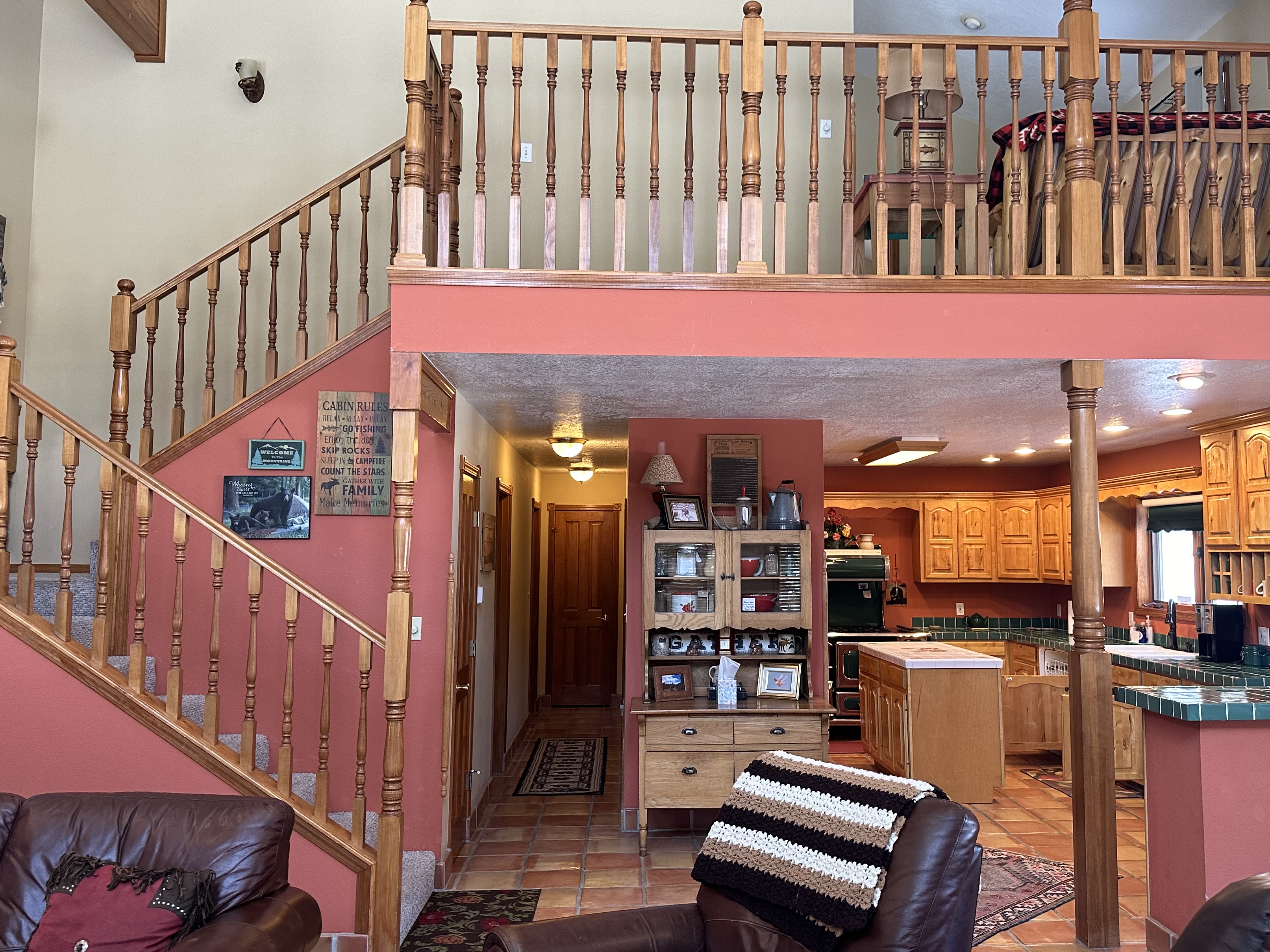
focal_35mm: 30
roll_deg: -0.3
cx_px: 693
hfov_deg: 59.9
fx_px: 1101
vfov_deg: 46.8
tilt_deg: +4.2
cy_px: 459
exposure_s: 1/120
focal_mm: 6.86
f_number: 1.78
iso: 200
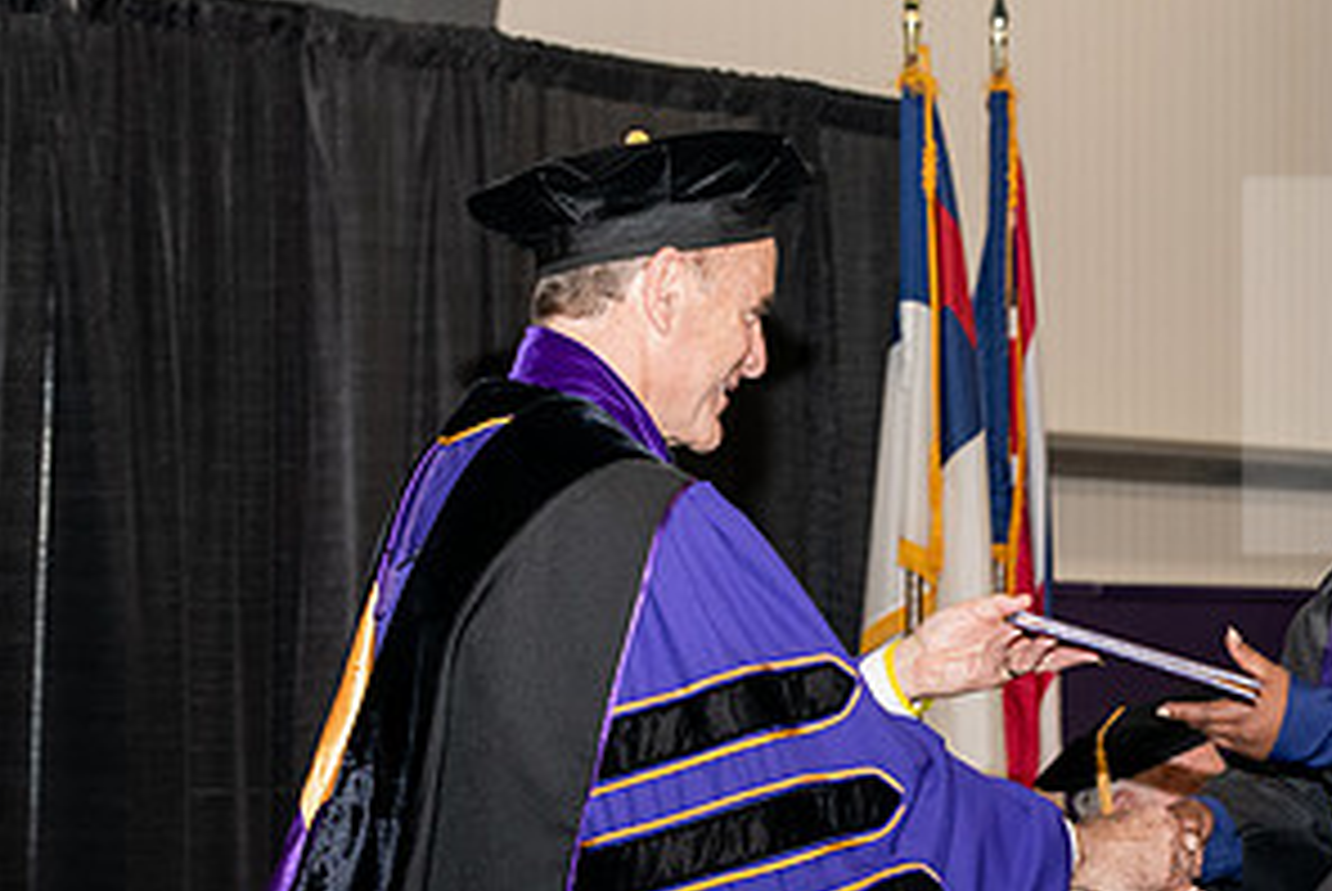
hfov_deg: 14.8
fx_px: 5074
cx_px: 1107
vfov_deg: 10.0
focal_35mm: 137
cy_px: 722
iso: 1600
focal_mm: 70
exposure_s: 1/200
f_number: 5.6
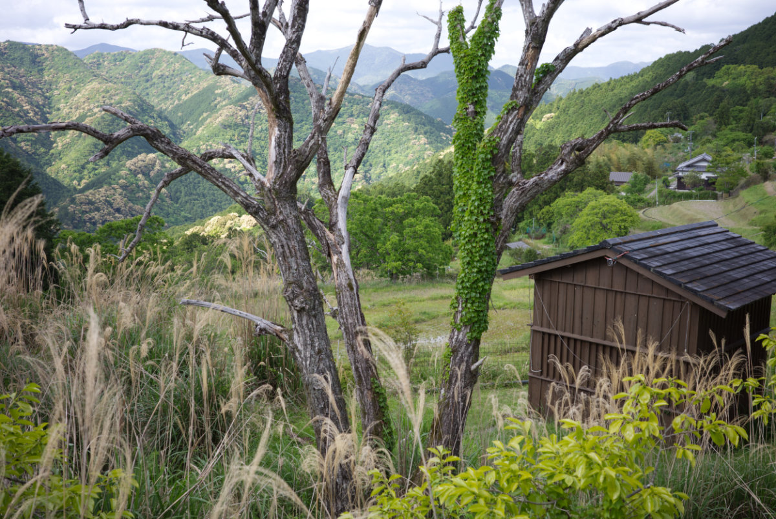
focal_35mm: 40
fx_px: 863
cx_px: 388
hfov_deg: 48.4
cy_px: 260
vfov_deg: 33.5
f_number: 4.5
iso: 200
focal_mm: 26
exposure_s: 1/320
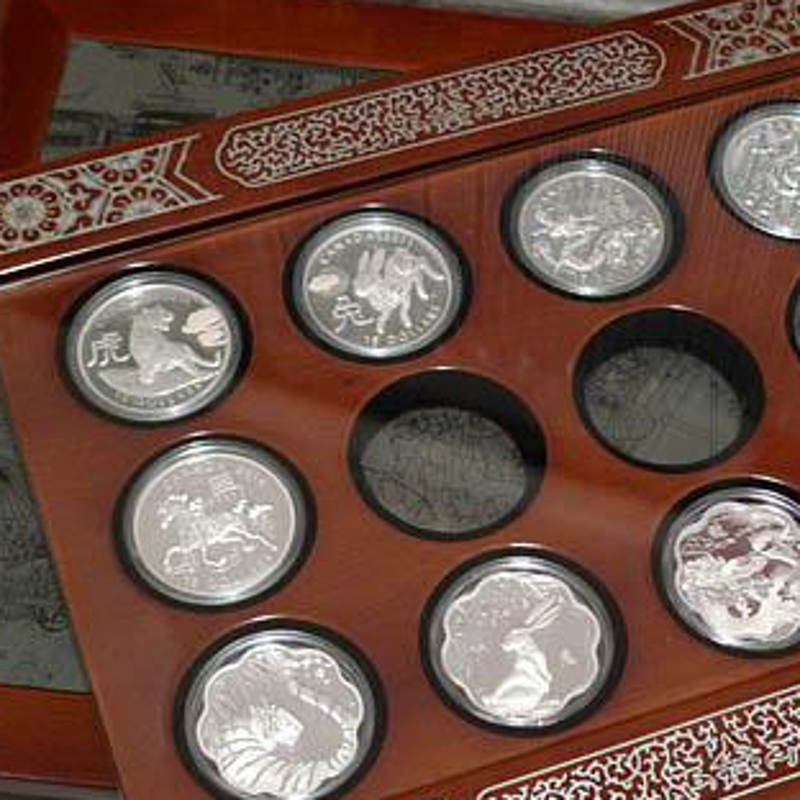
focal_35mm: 85
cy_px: 447
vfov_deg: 20.4
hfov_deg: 20.3
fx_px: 2222
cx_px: 528
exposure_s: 1/8
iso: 400
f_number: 2.8
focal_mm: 12.8
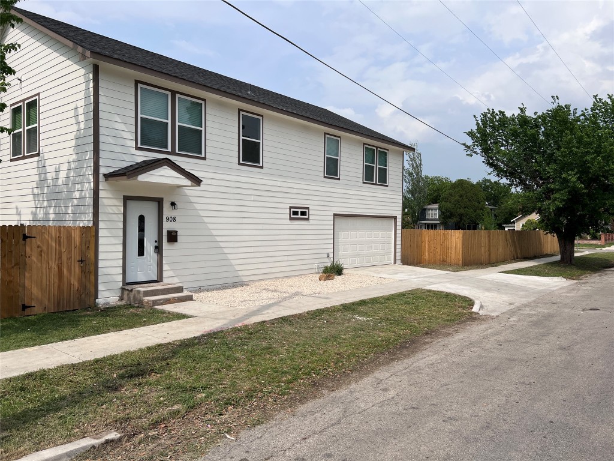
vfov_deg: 53.1
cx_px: 307
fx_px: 461
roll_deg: -0.3
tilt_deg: -1.7
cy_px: 230
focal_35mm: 26
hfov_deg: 67.3
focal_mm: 5.7
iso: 50
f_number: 1.5
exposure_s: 1/8000
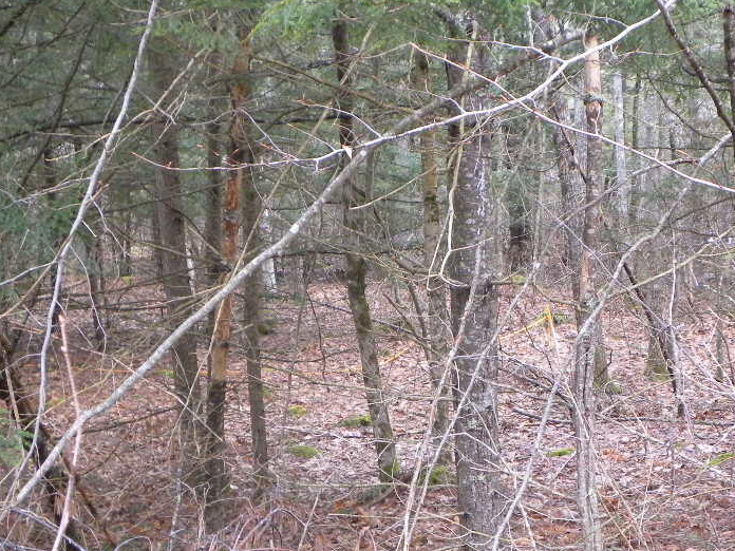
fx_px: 1444
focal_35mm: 68
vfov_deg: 21.6
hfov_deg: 28.5
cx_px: 441
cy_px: 319
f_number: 3.2
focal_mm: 6.6
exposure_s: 1/78
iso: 240
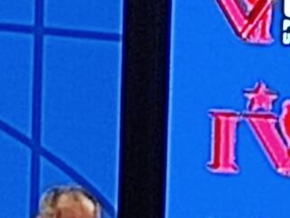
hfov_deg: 3.8
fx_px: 4326
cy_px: 390
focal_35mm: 516
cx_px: 202
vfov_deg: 2.9
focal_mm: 4.71
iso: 77
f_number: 1.79
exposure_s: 1/50
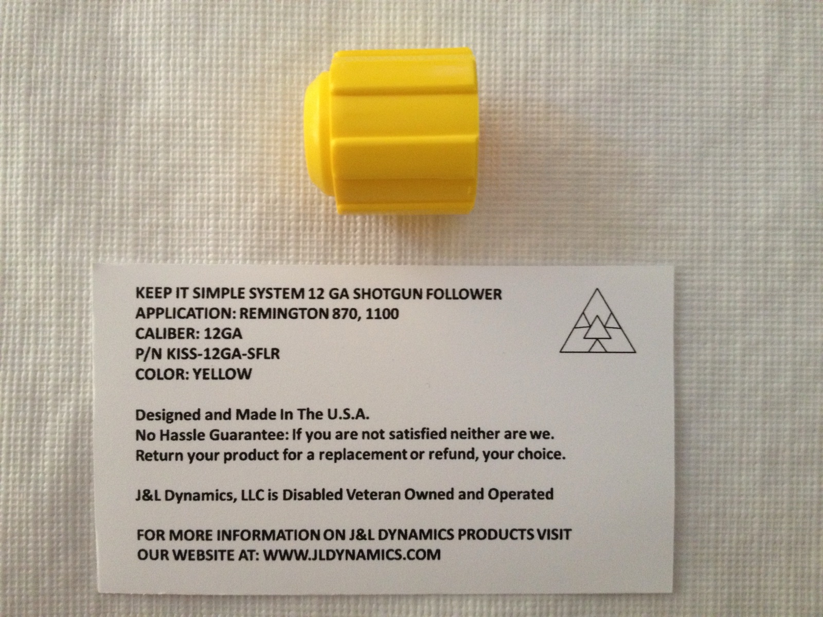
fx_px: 832
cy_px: 308
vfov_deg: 40.7
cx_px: 412
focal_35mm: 35
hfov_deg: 52.6
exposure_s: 1/20
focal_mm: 4.28
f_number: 2.4
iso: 250
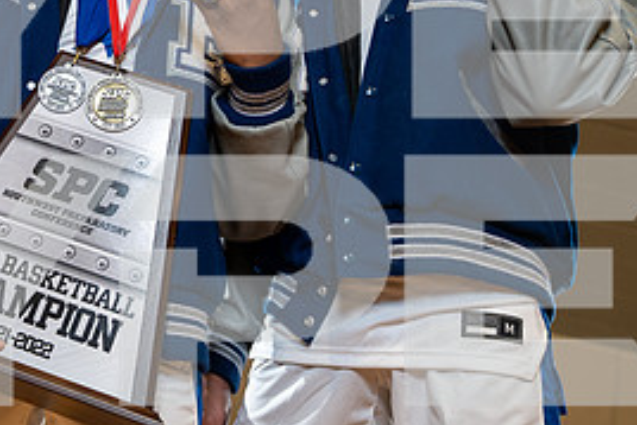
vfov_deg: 16.7
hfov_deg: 24.7
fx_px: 1416
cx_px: 81
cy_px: -6
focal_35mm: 80
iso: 400
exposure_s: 1/125
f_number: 4
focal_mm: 37
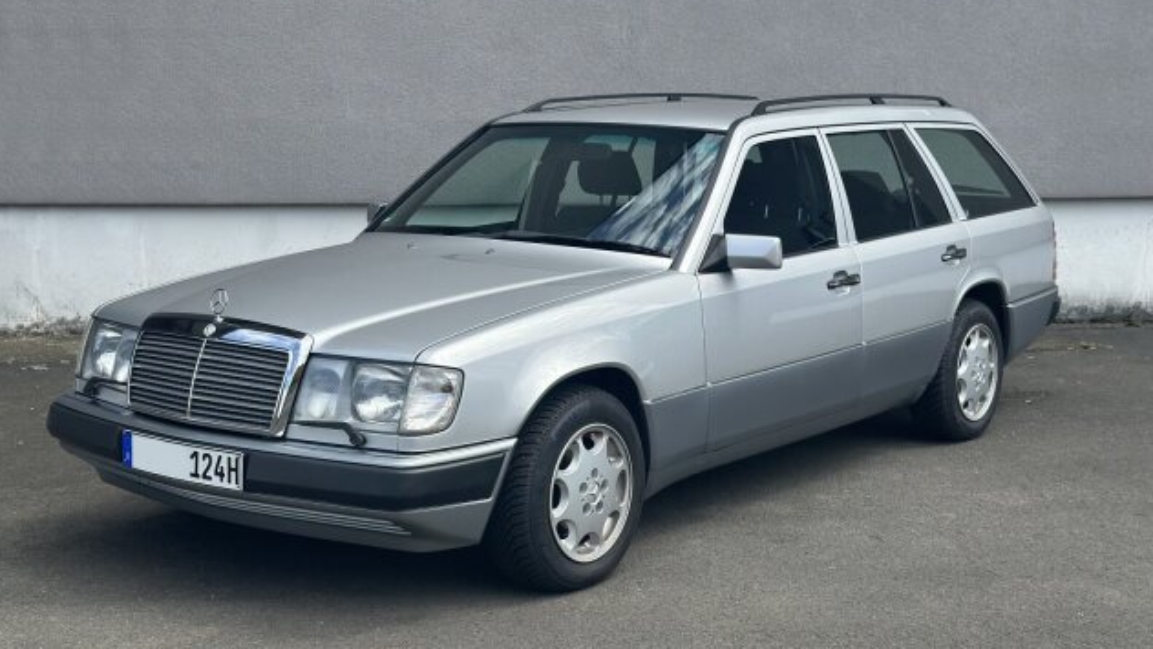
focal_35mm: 53
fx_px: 1620
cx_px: 572
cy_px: 356
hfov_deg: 39.2
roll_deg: +0.1
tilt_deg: -7.9
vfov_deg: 22.6
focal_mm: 6.86
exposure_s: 1/3257
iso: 80
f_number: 1.78
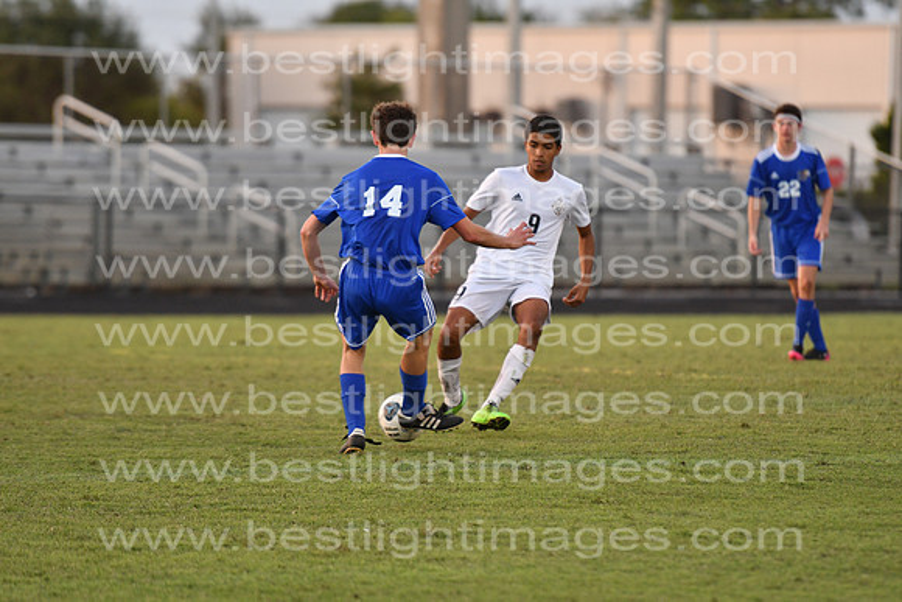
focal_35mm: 300
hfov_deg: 6.9
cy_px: 301
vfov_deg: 4.6
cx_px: 451
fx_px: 7518
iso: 800
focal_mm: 200
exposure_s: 1/800
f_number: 3.2
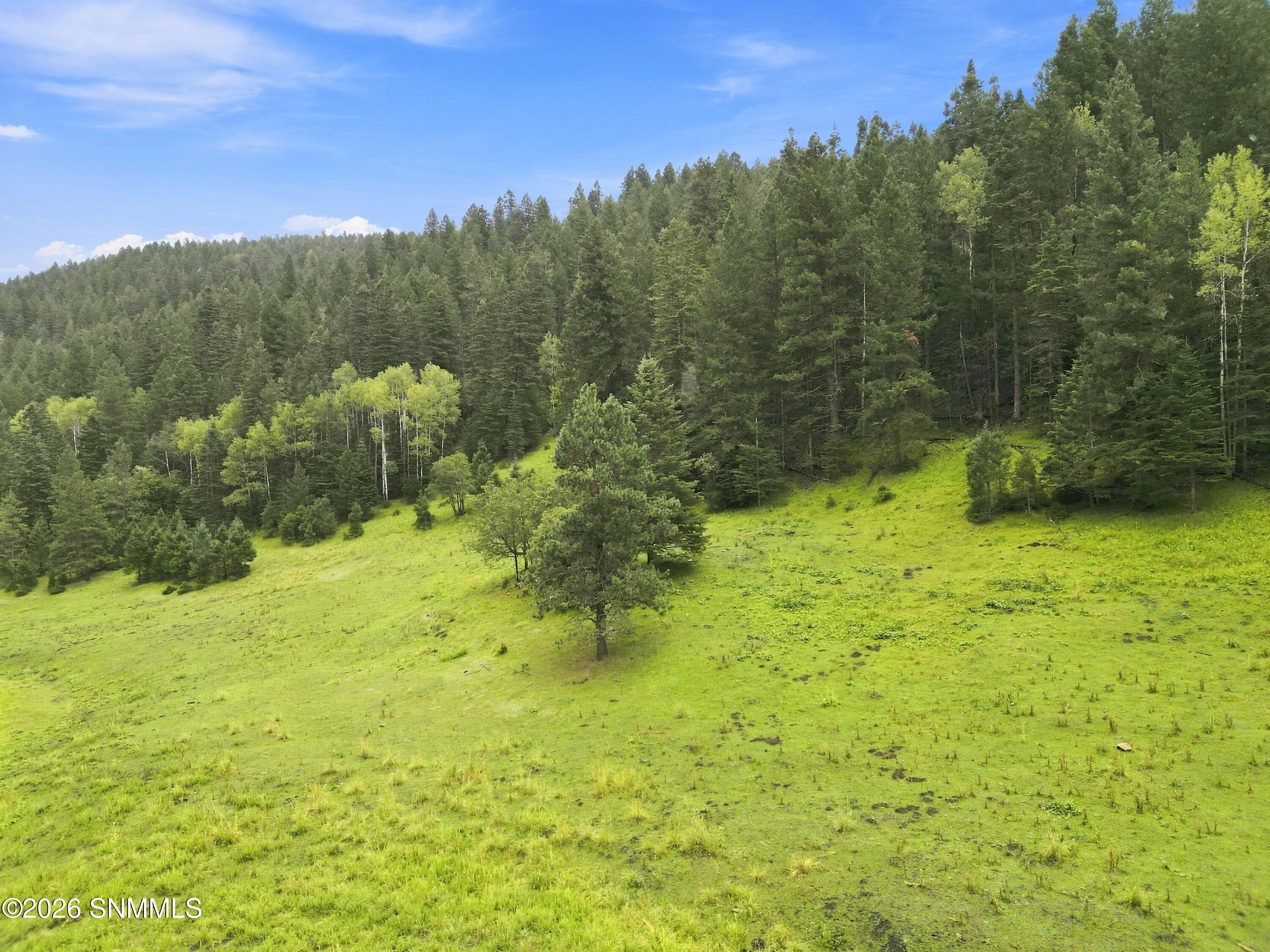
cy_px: 476
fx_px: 881
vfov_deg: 56.8
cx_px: 635
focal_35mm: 24
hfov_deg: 71.6
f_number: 1.7
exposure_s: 1/1250
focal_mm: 6.7
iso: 110
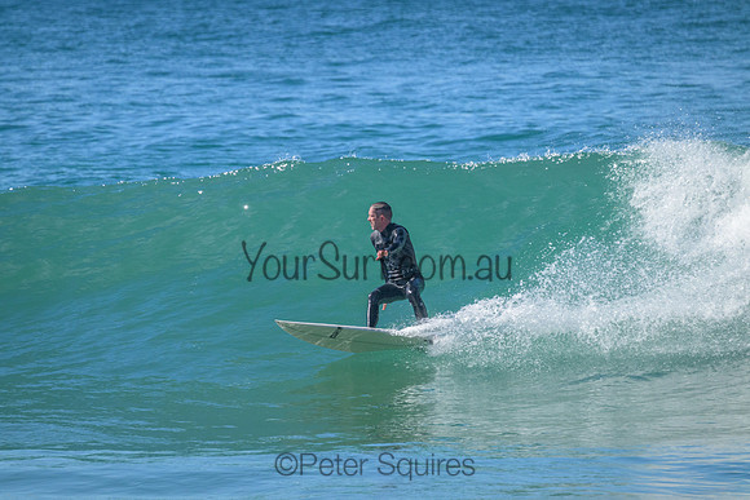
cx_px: 375
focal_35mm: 620
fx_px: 12919
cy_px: 250
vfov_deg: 2.2
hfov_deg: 3.3
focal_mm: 620
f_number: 11
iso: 2000
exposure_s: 1/1600
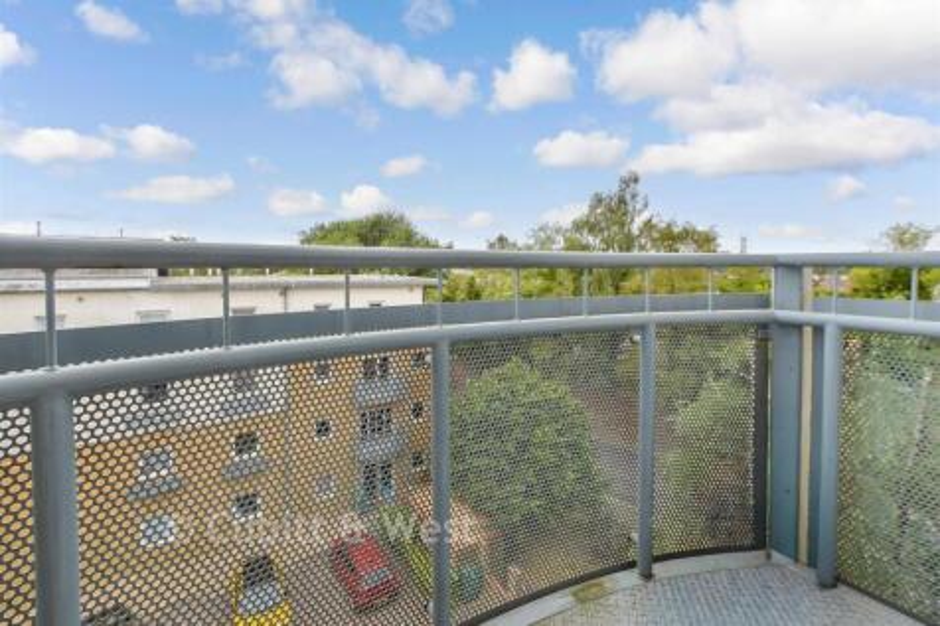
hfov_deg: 100.4
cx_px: 470
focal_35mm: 15
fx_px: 392
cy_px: 313
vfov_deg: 77.3
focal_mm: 10
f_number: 8
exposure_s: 1/250
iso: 160
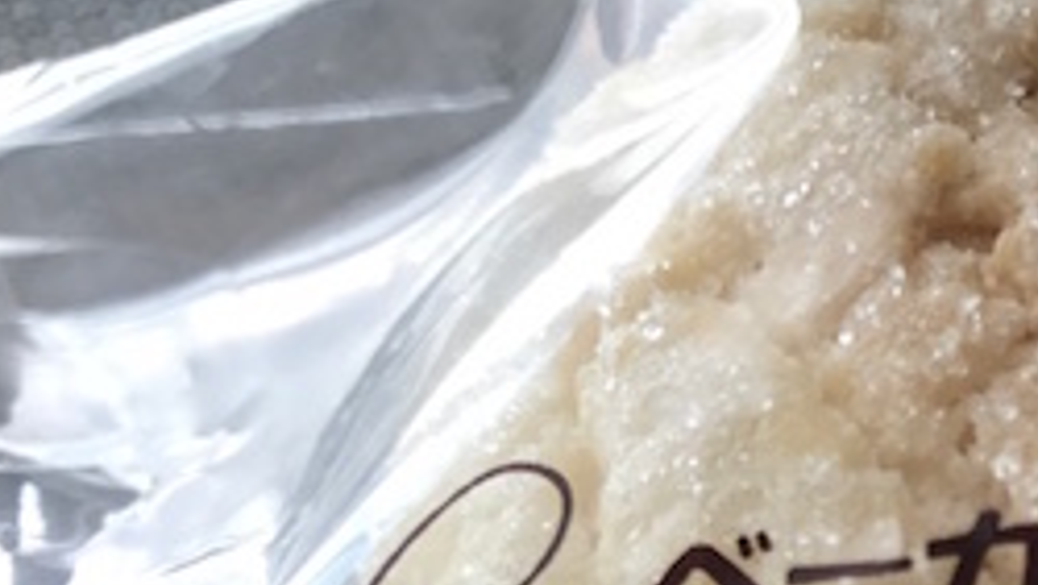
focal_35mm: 78
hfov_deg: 25.1
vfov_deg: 14.9
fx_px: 2148
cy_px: 722
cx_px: 1171
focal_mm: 3.99
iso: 40
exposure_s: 1/100
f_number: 1.8
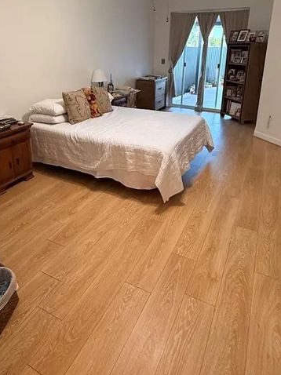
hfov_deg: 54.8
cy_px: 127
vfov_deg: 67.7
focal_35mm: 25
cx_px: 131
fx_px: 271
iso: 500
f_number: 2.2
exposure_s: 1/60
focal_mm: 2.22
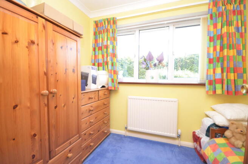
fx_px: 103
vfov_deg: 77.0
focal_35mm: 15
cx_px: 124
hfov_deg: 100.5
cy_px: 82
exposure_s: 1/60
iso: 220
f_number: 4
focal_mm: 10
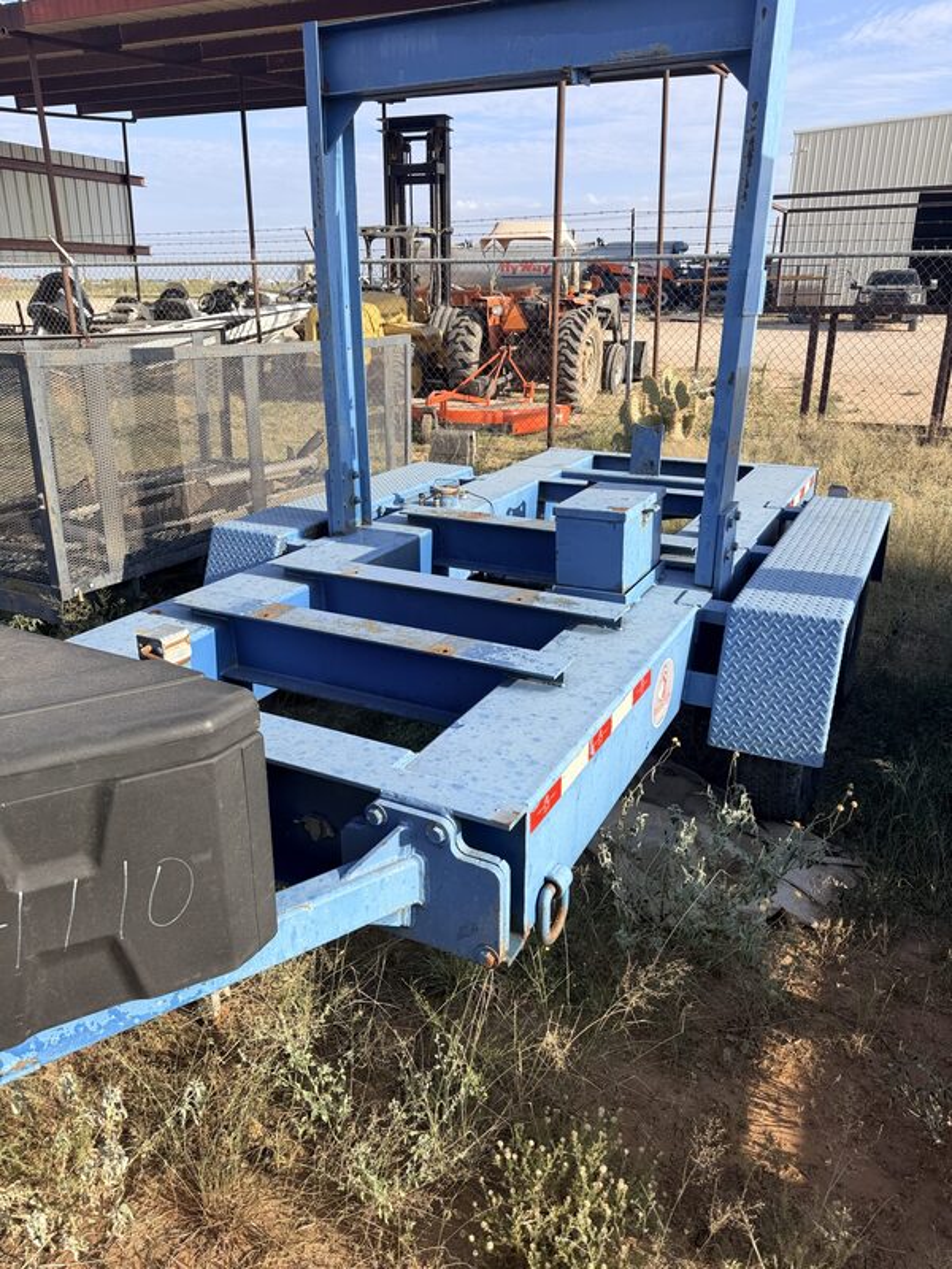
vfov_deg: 71.6
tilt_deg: -21.1
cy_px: 634
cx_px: 476
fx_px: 880
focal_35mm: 24
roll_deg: -0.3
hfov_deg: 56.8
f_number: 1.78
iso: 80
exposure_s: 1/2611
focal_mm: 6.76
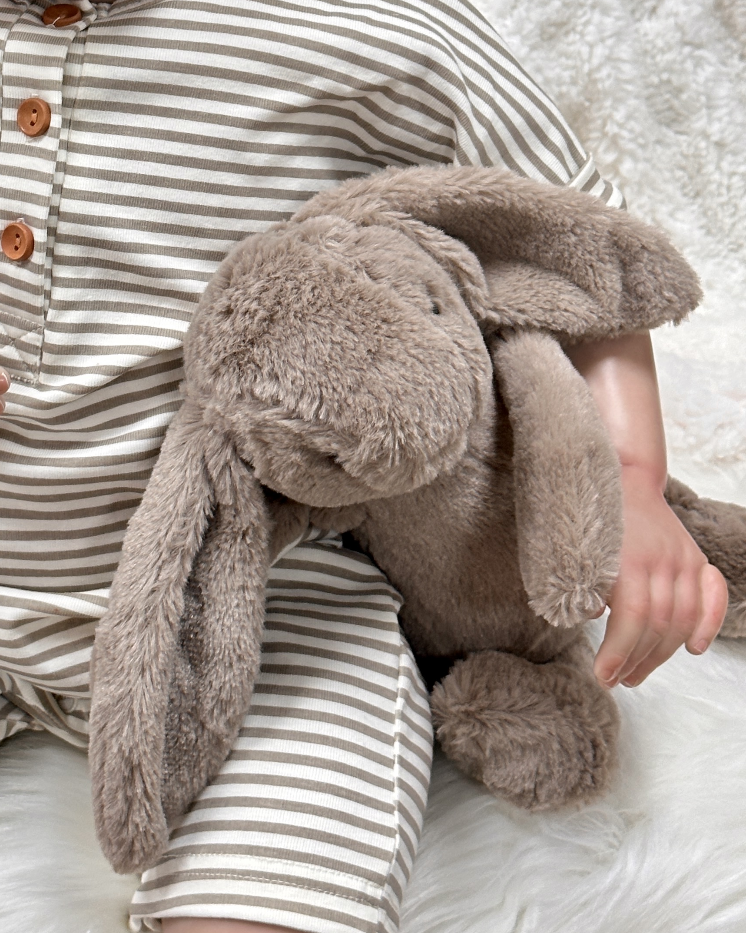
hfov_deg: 17.3
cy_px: 241
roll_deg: +0.0
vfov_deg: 21.6
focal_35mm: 88
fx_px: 2429
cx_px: 152
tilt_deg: -31.3
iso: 100
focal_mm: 6.86
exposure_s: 1/50
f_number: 1.78
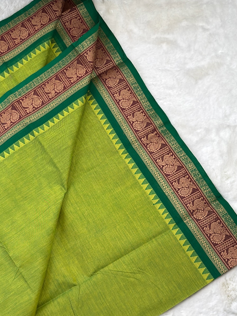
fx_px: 657
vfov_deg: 27.0
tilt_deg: -69.9
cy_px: 127
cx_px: 76
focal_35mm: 72
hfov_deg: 20.4
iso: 50
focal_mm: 5.96
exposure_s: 1/100
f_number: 1.6
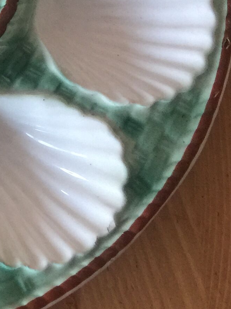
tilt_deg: -69.2
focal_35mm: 107
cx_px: -189
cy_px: 37
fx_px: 953
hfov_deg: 12.6
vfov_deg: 18.1
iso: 64
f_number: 2.2
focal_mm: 4.15
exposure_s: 1/33
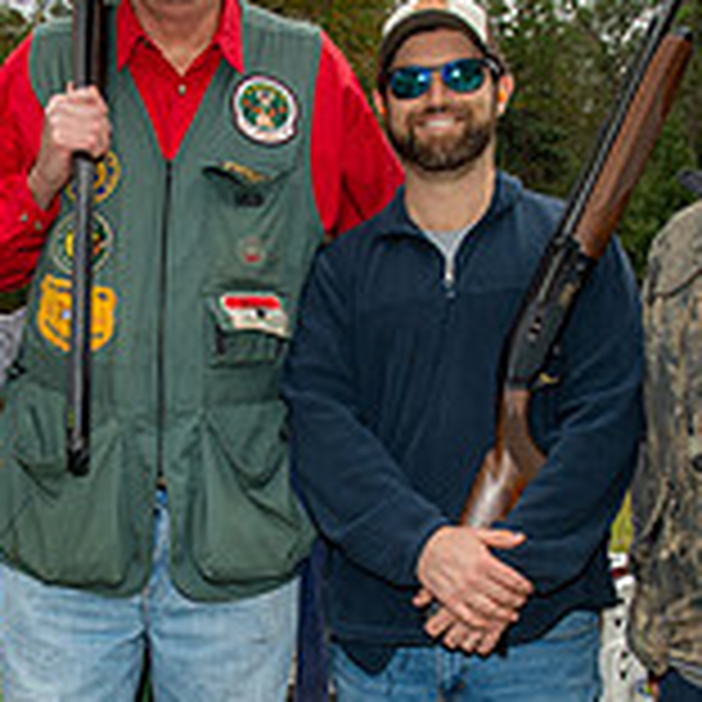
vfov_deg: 28.3
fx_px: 1377
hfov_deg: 28.5
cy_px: 513
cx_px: 248
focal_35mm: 60
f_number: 5
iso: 320
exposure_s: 1/250
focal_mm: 19
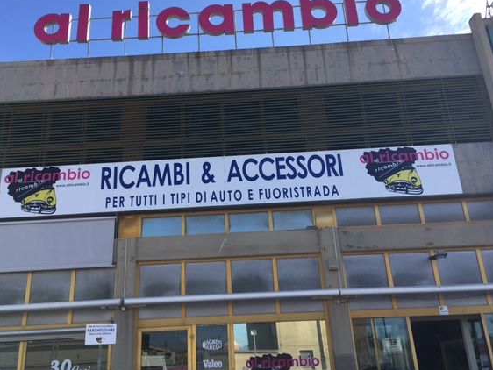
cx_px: 224
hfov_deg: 55.2
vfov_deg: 43.0
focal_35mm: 33
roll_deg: +1.0
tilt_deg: +19.0
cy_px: 176
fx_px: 470
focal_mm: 4.15
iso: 25
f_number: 2.2
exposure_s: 1/986
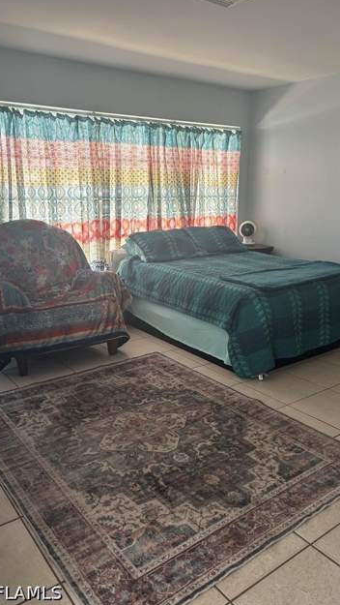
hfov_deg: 40.1
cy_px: 297
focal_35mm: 29
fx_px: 464
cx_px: 193
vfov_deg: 66.0
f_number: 1.6
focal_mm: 5.96
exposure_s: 1/74
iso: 125
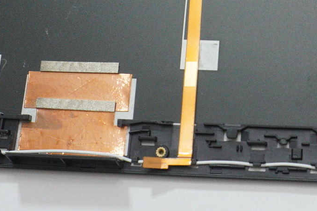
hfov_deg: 22.6
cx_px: 281
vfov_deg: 14.7
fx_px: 774
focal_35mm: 88
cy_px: -79
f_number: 5.6
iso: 1600
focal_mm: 16
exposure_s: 1/30
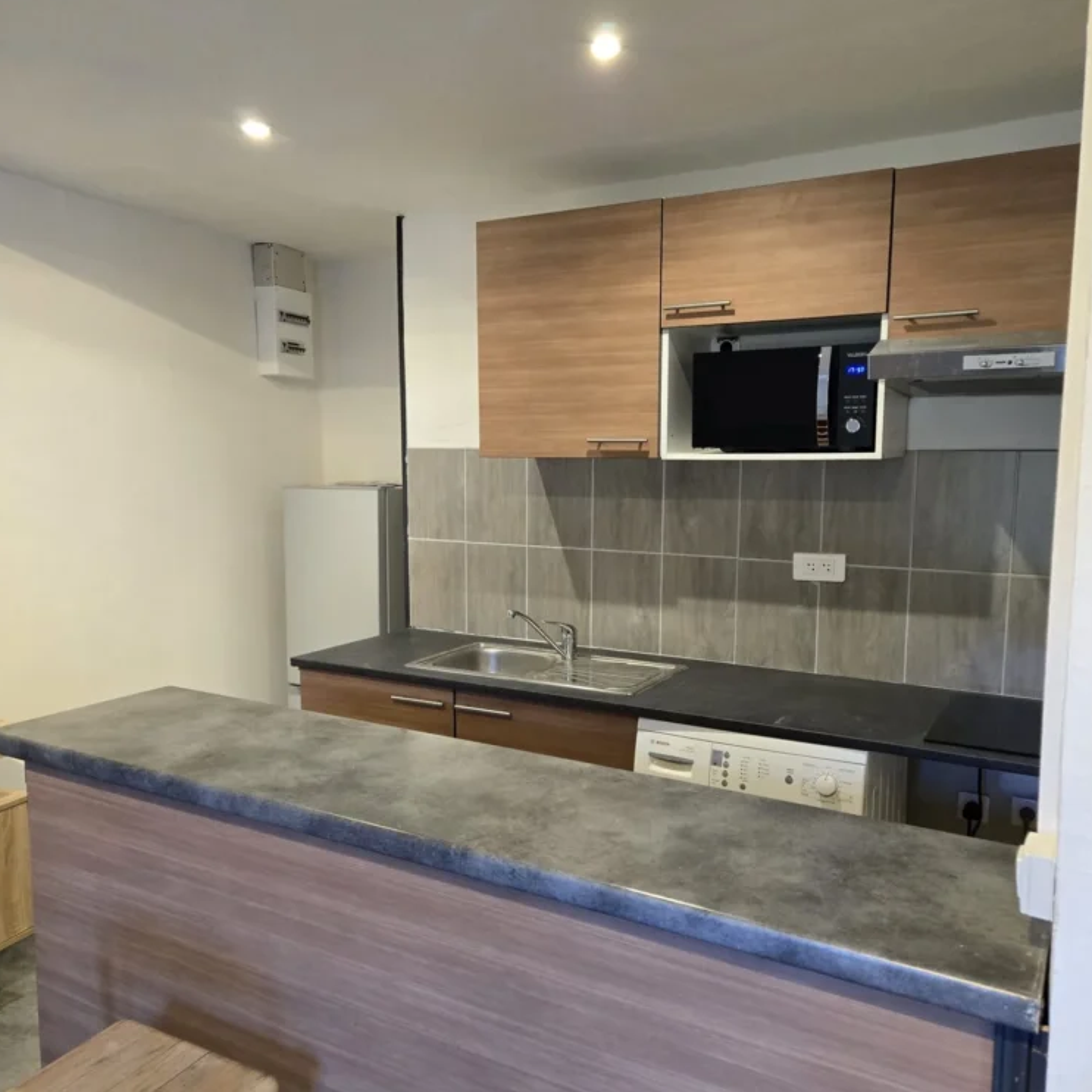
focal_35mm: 28
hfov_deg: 57.3
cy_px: 598
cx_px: 550
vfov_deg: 57.2
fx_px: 999
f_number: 1.8
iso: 640
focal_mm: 5.4
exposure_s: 1/100
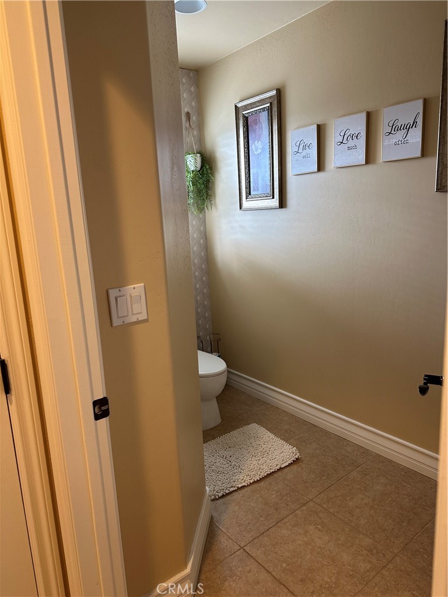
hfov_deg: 56.8
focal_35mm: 24
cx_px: 224
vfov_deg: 71.6
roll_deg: +1.6
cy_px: 298
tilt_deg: -13.3
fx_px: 414
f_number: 1.78
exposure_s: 1/60
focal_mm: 6.86
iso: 125
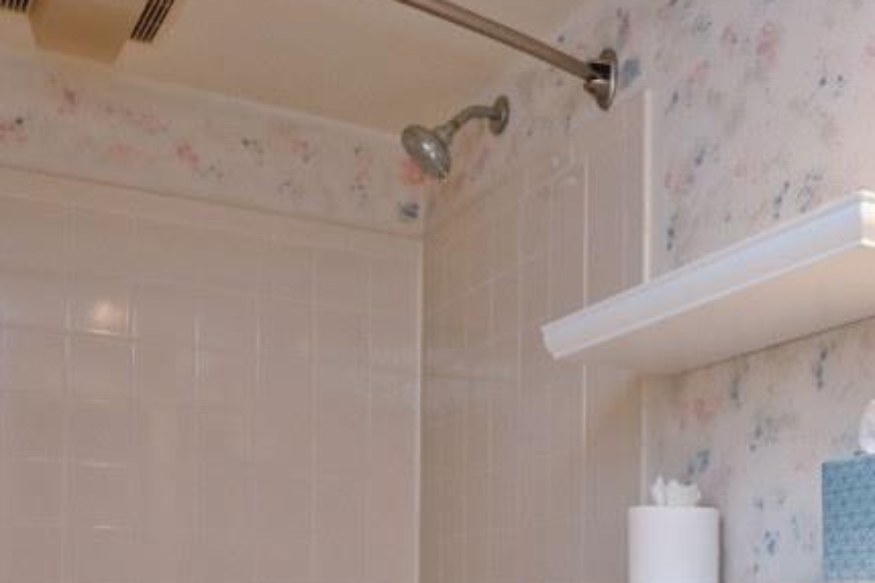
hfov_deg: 39.9
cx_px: 579
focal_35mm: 49
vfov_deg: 25.8
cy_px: 618
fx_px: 1191
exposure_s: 1/60
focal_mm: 14
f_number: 4
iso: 560
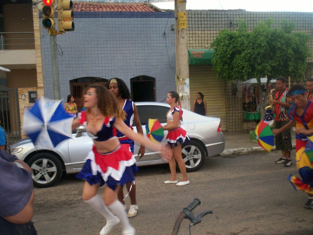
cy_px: 118
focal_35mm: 36
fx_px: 326
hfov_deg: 51.4
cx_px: 156
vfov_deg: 39.7
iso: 140
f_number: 4.5
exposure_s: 1/64
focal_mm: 5.9
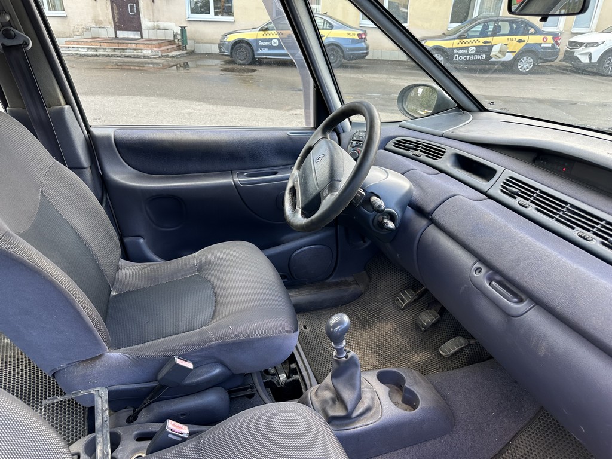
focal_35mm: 24
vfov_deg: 56.8
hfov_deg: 71.6
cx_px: 306
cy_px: 230
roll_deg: -2.4
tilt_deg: -26.6
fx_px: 424
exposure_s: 1/121
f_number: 1.78
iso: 80
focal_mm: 6.86
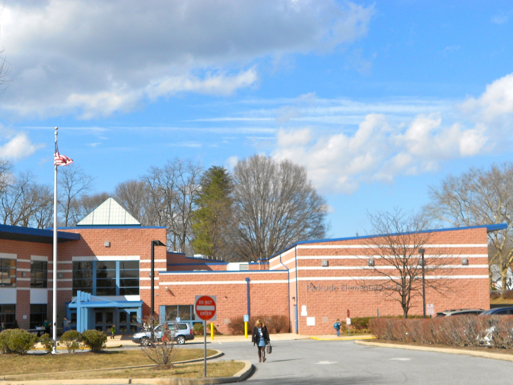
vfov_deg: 29.7
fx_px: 726
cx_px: 256
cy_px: 192
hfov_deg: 38.9
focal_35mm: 49
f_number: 4.5
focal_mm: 8.8
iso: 80
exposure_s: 1/800
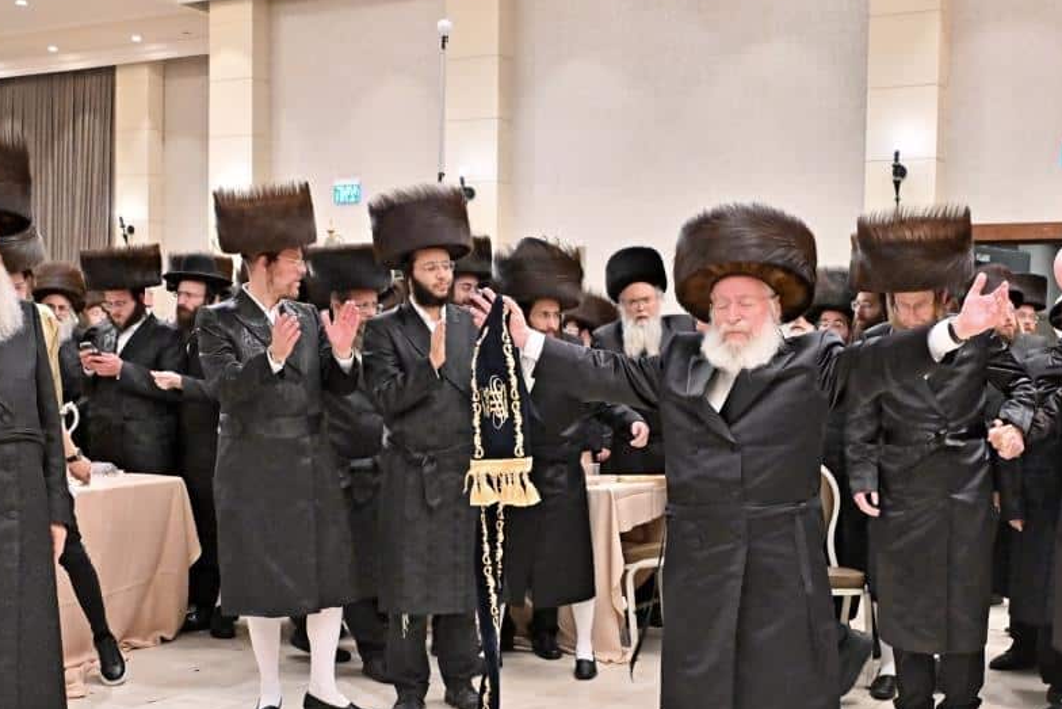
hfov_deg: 41.8
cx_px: 611
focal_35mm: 47
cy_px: 441
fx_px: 1387
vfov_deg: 28.6
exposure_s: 1/250
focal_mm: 24
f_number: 4
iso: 1600
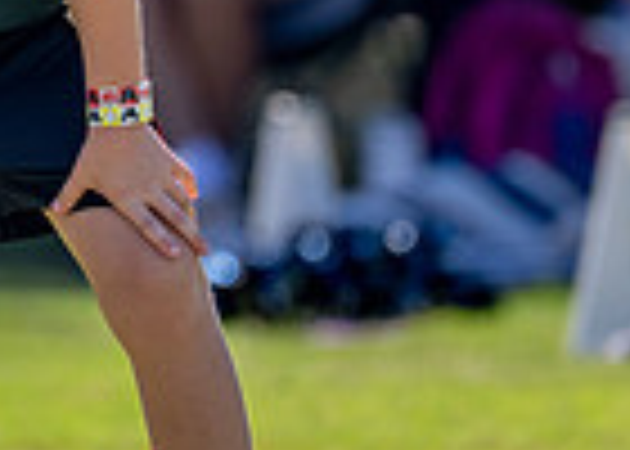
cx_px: -43
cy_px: -55
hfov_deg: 1.8
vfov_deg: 1.3
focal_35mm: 1138
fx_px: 20362
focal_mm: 200
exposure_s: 1/2000
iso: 200
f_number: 2.8
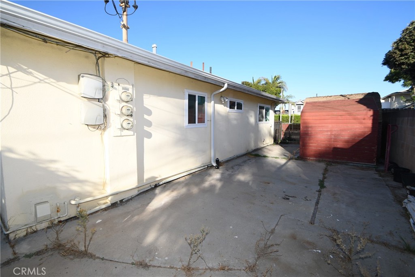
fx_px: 173
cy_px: 138
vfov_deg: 77.3
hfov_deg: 100.4
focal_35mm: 15
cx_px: 208
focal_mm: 10
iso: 100
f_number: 7.1
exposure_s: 1/200
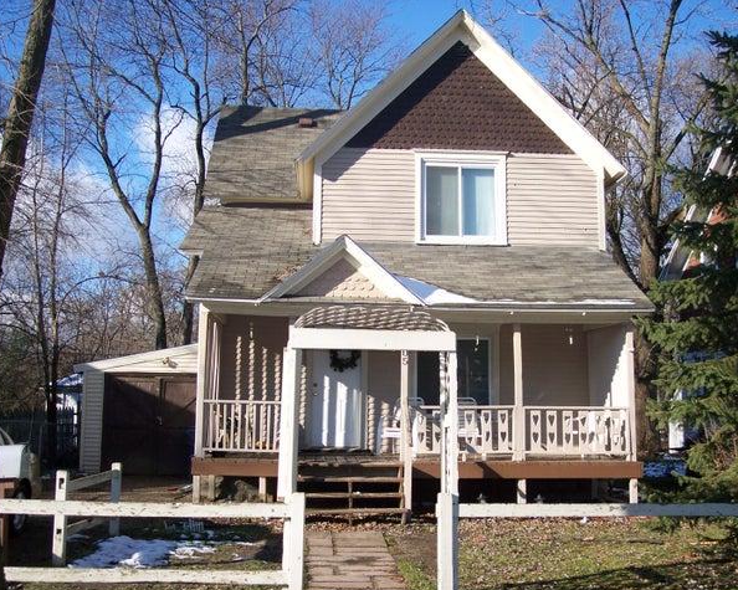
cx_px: 363
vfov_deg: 36.5
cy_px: 297
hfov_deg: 44.8
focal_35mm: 41
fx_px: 895
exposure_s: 1/750
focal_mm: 8
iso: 100
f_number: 3.4
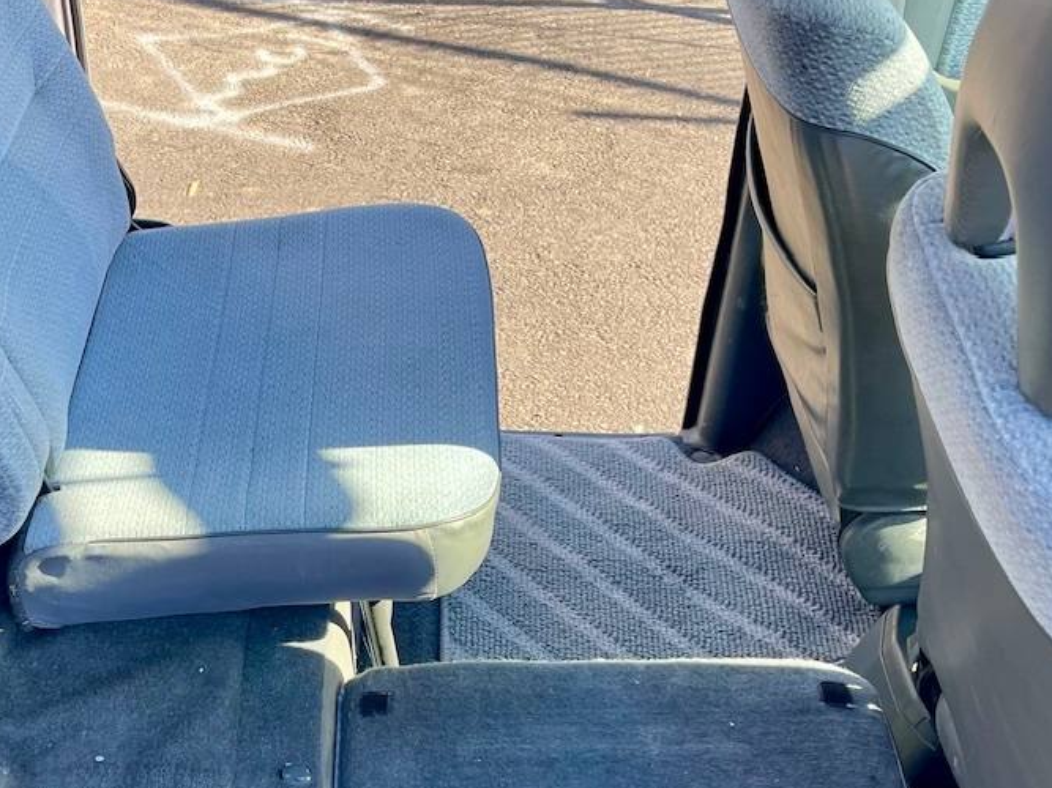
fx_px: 1458
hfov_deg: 39.1
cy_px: 572
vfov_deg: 29.9
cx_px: 338
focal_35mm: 48
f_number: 1.6
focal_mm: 5.1
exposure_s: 1/179
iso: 32
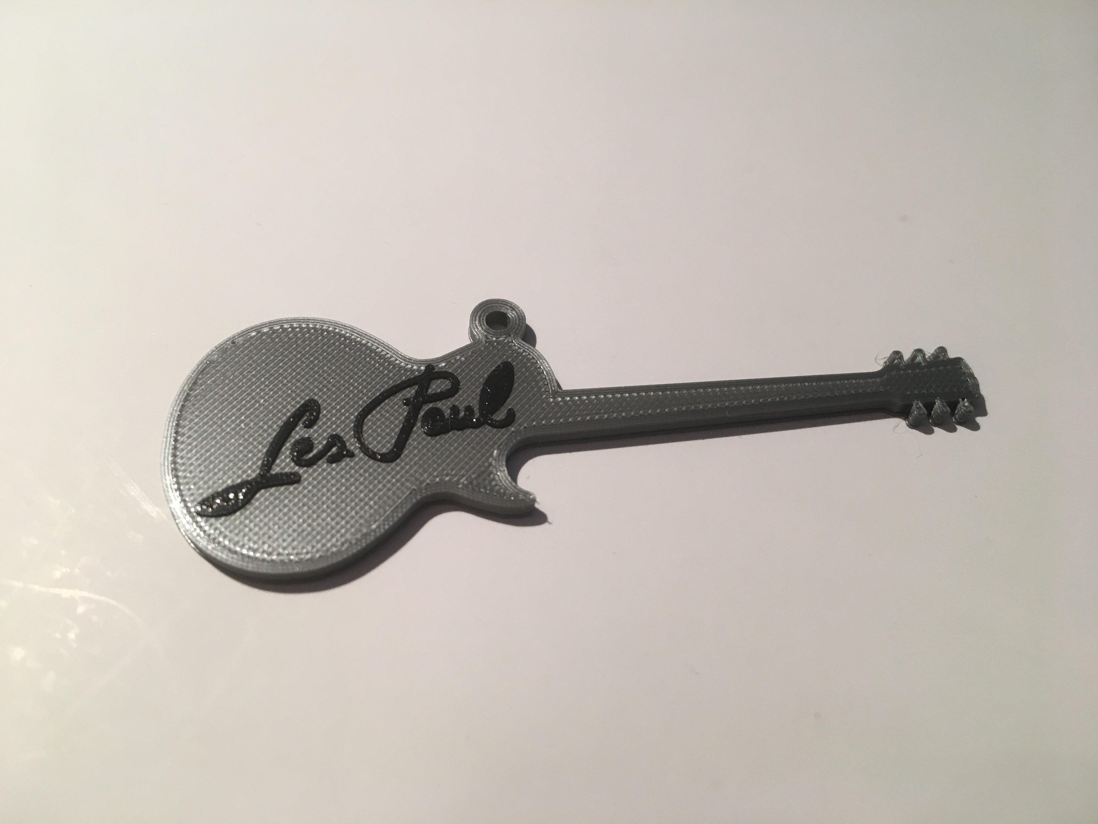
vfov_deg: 48.2
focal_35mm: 29
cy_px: 412
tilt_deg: -57.9
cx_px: 549
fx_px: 920
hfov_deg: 61.7
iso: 50
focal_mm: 4.15
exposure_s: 1/33
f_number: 2.2
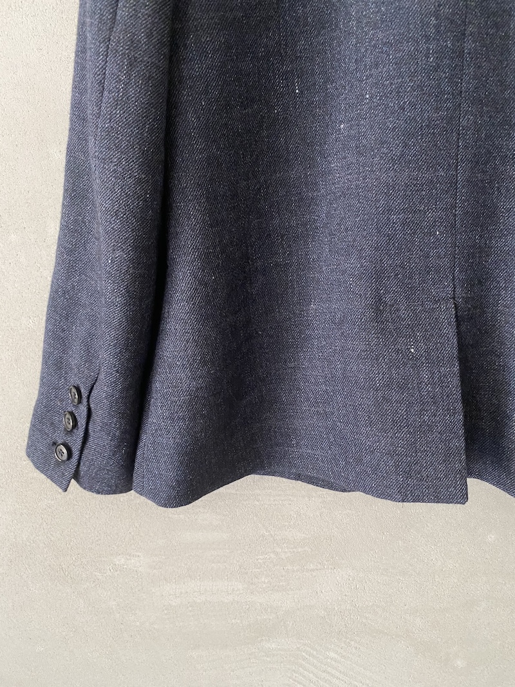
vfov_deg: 67.3
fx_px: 516
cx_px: 258
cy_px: 344
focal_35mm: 26
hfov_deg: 53.1
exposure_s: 1/60
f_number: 1.8
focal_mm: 4.25
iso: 250
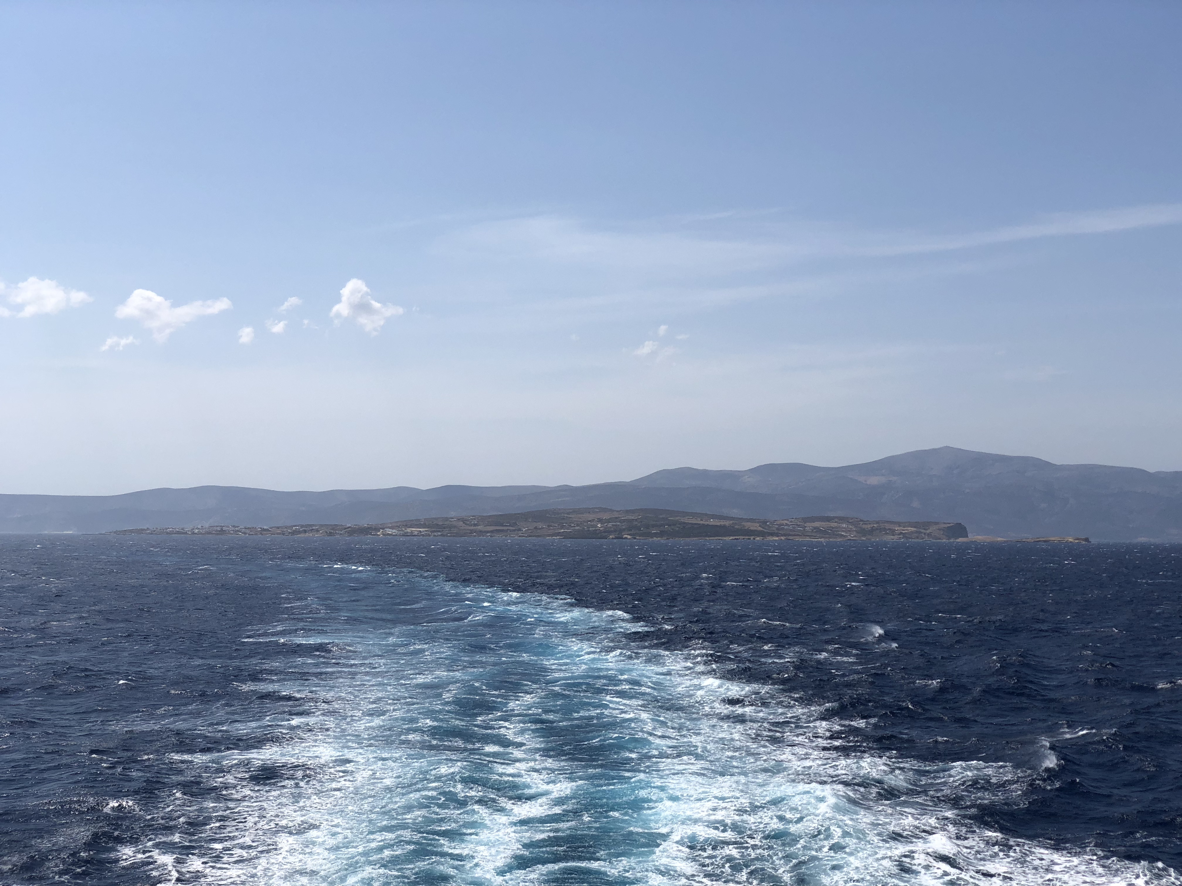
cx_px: 591
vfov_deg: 28.0
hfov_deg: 36.8
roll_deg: -0.7
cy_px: 443
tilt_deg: +3.4
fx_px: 1776
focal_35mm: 52
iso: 16
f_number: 2.4
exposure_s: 1/2825
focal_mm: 6
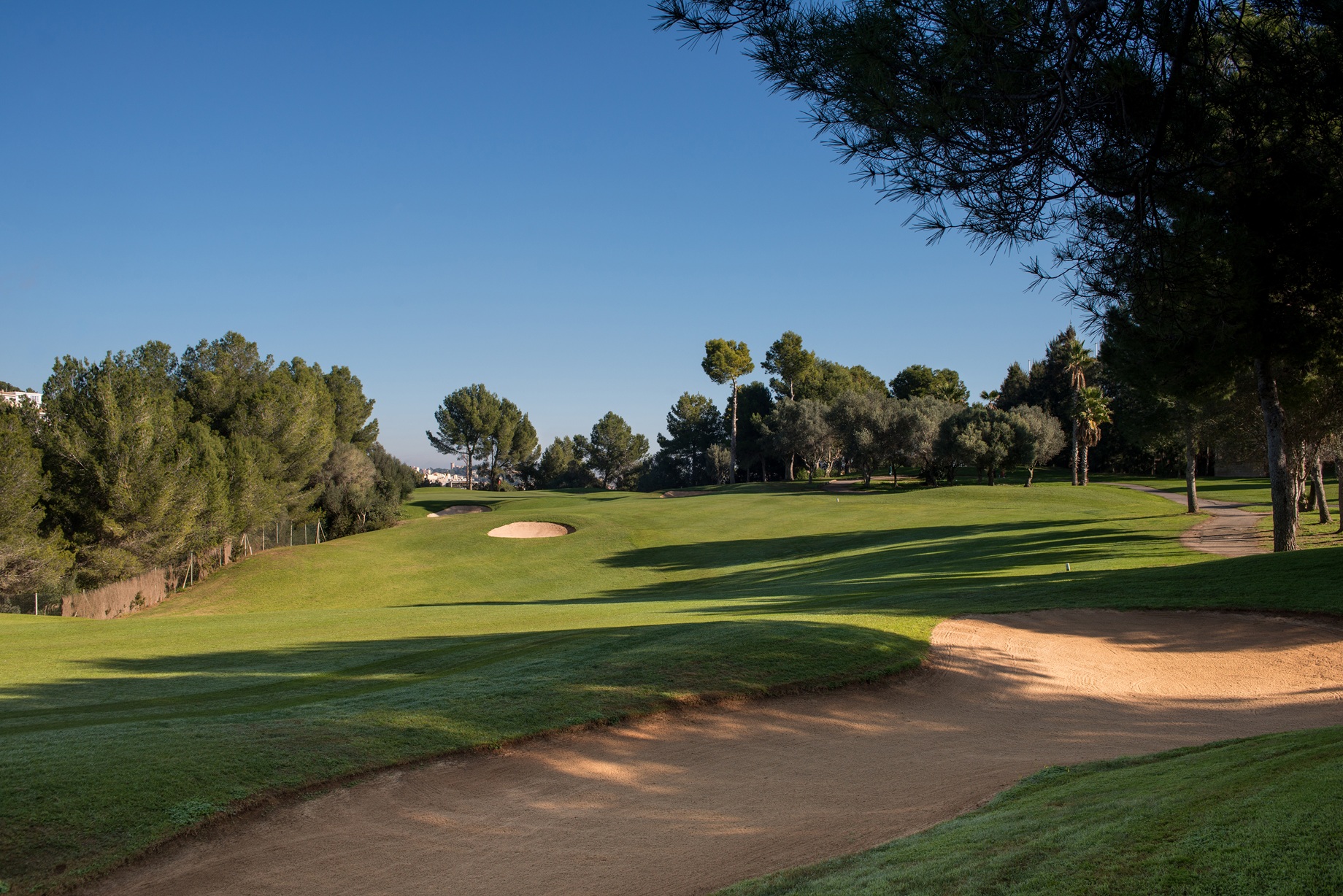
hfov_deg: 54.4
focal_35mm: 35
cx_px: 672
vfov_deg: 37.9
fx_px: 1306
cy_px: 448
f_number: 8
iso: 100
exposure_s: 1/250
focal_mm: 35
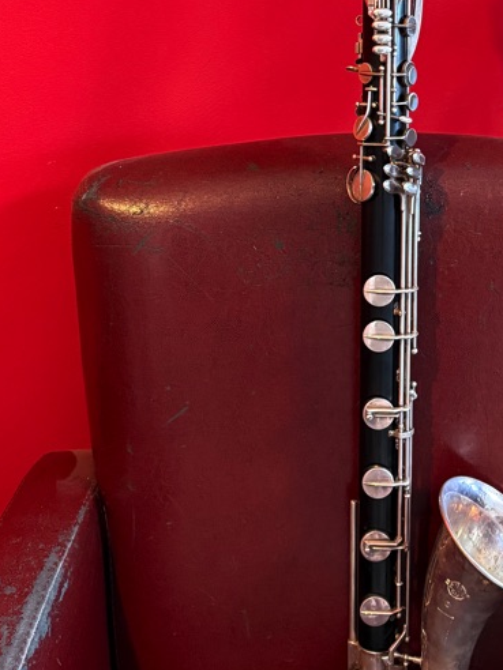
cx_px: 384
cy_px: 148
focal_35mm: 50
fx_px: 969
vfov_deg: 37.0
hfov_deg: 28.6
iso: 640
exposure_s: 1/33
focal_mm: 6.76
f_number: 1.78
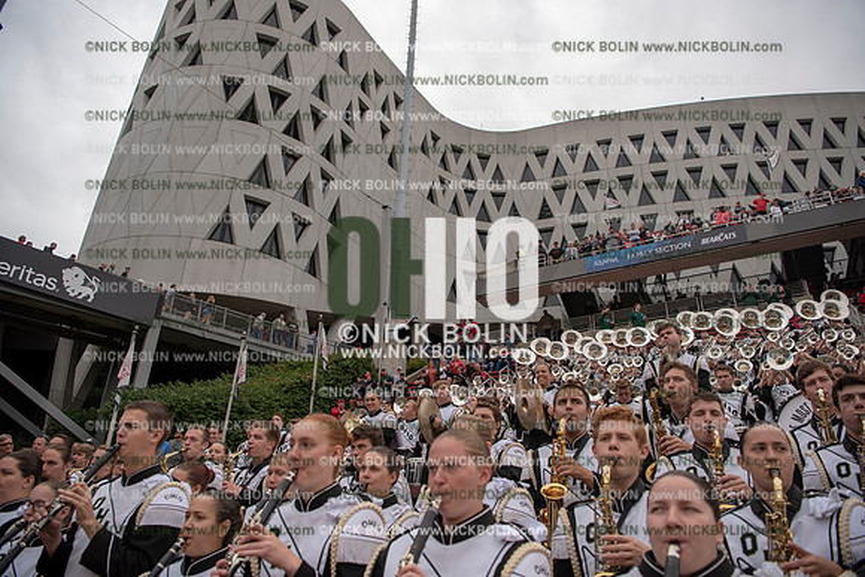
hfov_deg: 73.7
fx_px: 577
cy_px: 288
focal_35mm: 24
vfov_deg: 53.2
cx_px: 432
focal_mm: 24
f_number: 3.5
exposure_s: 1/800
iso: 250
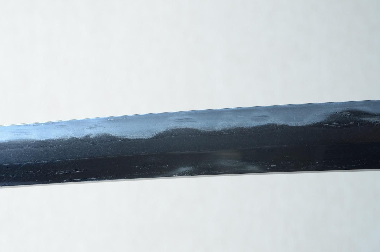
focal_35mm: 135
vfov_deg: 10.1
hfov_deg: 15.2
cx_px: 190
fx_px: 1424
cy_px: 126
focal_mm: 90
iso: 400
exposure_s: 1/1.6
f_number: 11
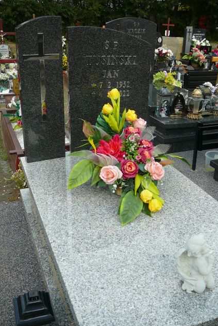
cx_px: 115
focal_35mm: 37
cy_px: 164
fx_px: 336
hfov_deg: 35.9
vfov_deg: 51.9
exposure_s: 1/500
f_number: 2.8
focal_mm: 5.2
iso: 80
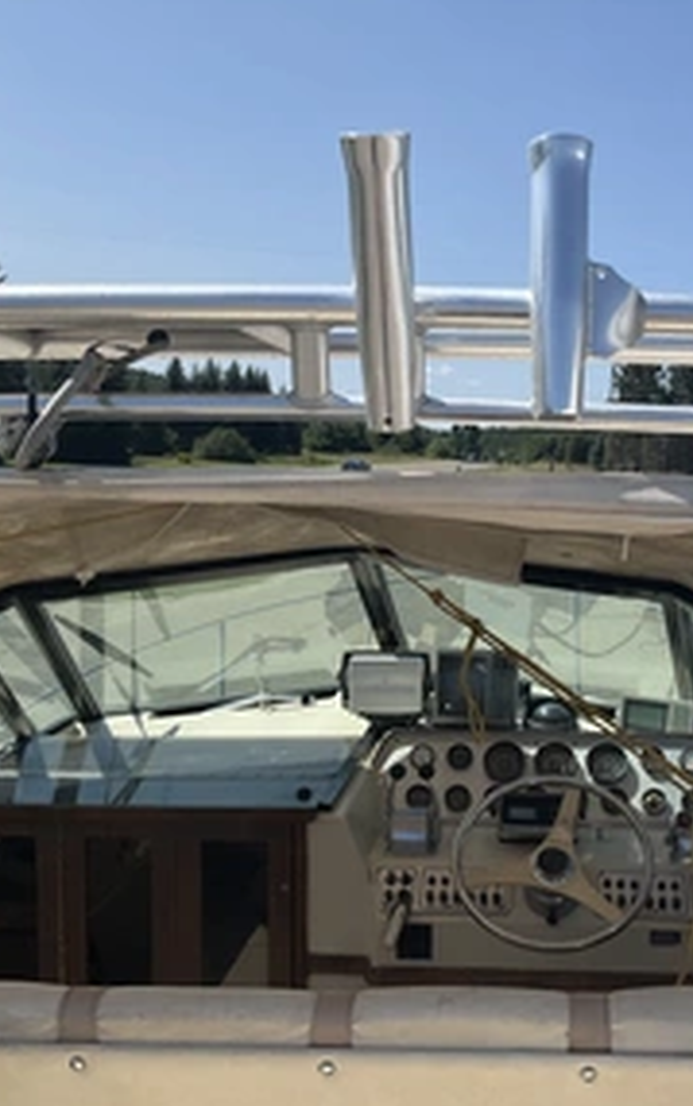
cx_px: 472
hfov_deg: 29.6
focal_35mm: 43
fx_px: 1298
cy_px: 553
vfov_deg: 46.2
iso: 25
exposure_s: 1/2227
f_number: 1.8
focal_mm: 3
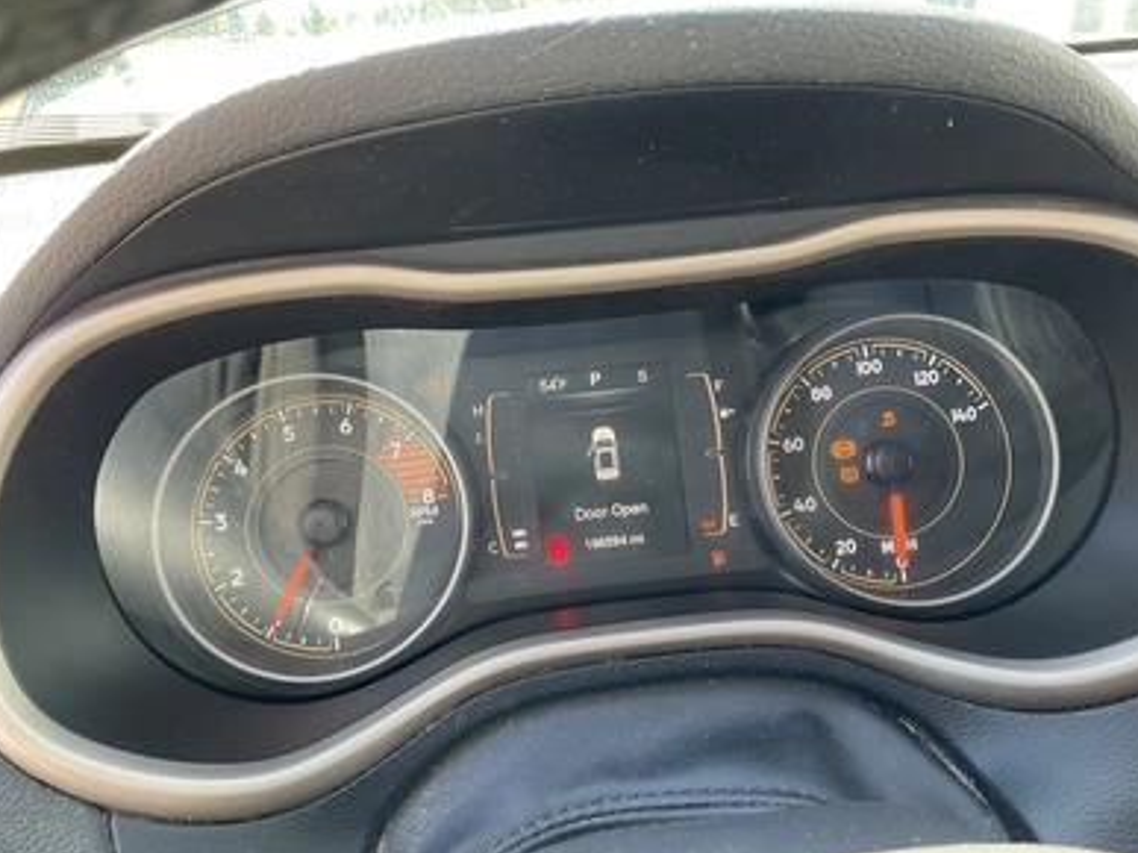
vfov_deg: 46.8
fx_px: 986
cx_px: 568
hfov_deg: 60.0
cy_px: 426
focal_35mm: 30
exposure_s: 1/67
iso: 64
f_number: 1.8
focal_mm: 3
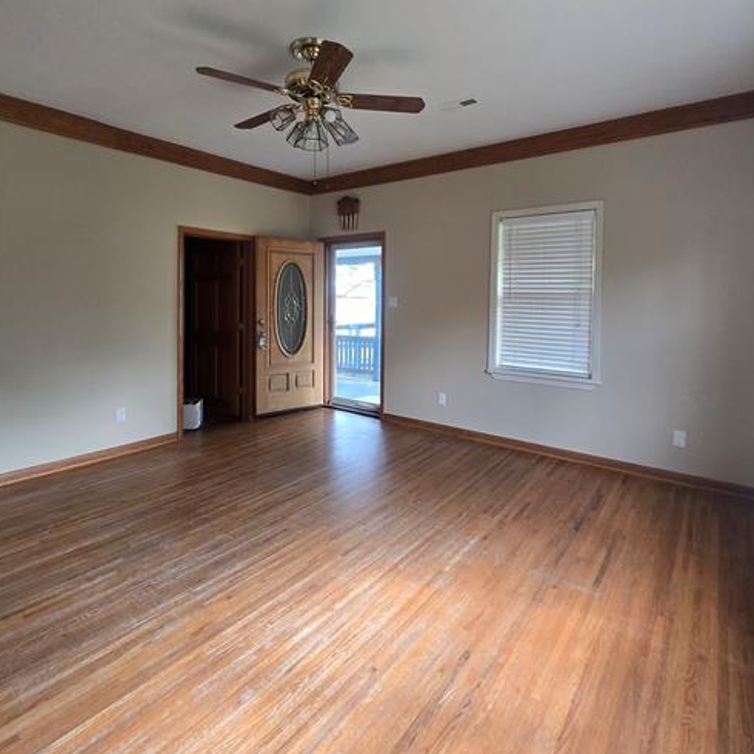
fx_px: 444
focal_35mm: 18
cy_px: 308
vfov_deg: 79.9
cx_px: 371
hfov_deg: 80.7
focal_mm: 1.7
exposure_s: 1/60
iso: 100
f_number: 2.2
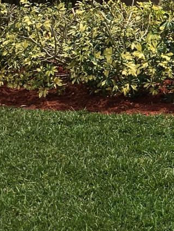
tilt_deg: -1.0
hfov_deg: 10.2
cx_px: 309
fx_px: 917
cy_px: 7
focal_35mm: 137
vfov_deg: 14.2
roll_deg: -0.3
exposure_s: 1/2481
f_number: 2.2
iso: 25
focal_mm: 4.15
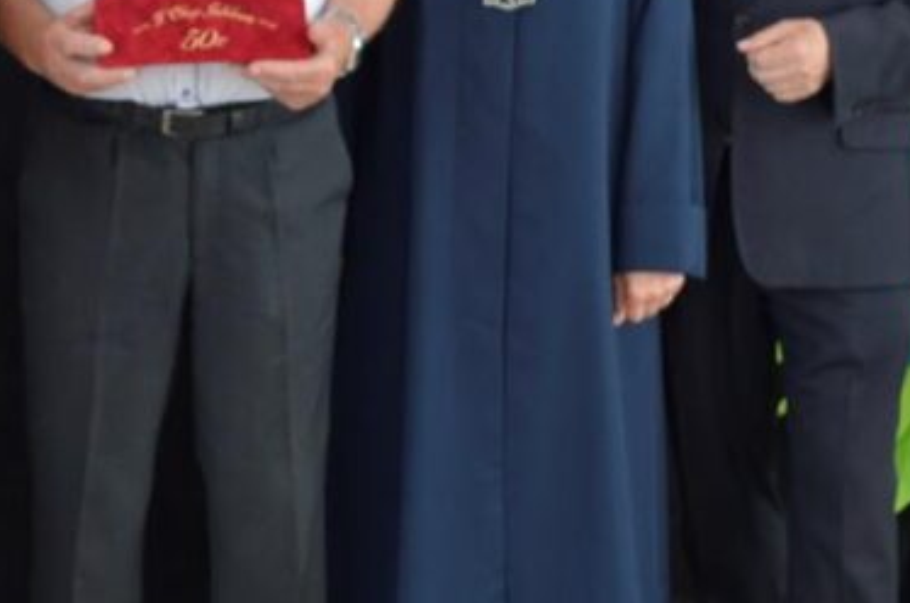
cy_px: 119
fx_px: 2675
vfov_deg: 12.8
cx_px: 85
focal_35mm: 106
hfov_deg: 19.0
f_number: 4
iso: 400
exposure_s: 1/60
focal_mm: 22
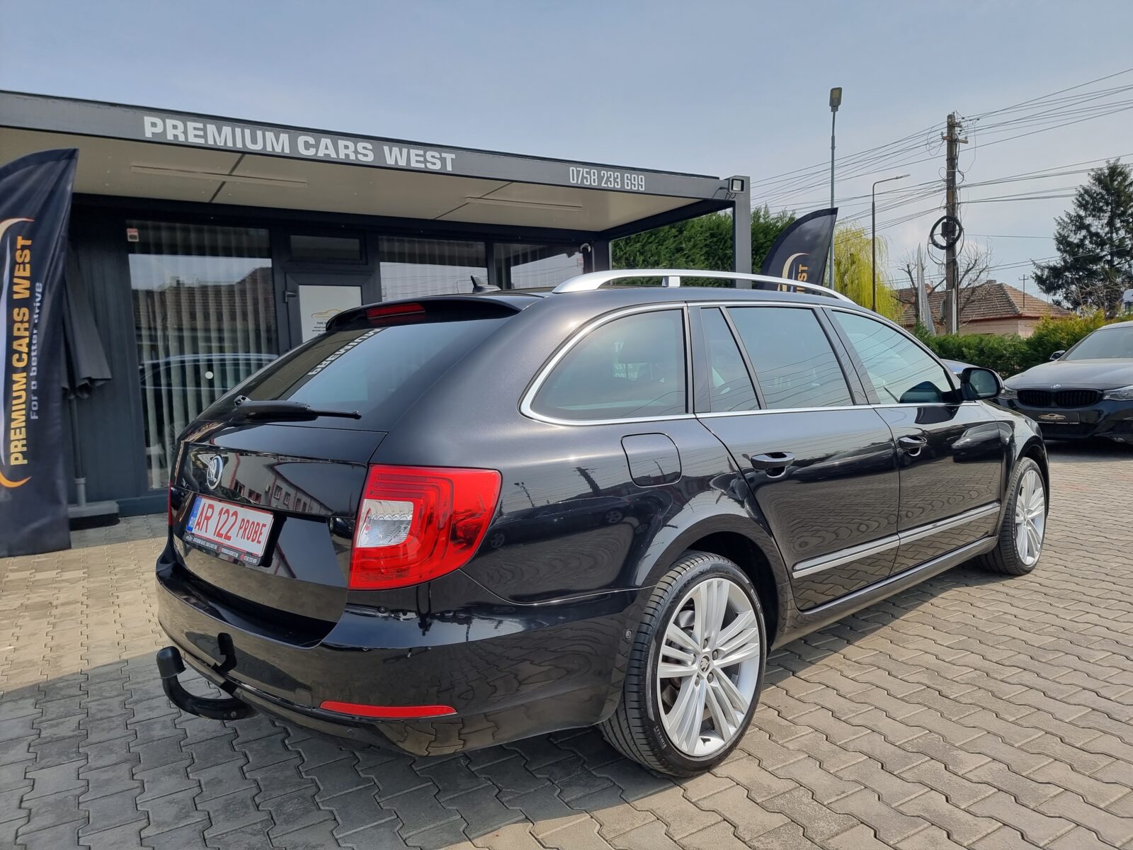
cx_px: 566
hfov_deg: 71.6
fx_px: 786
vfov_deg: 56.8
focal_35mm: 24
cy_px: 425
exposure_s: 1/804
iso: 50
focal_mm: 6.7
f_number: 1.8
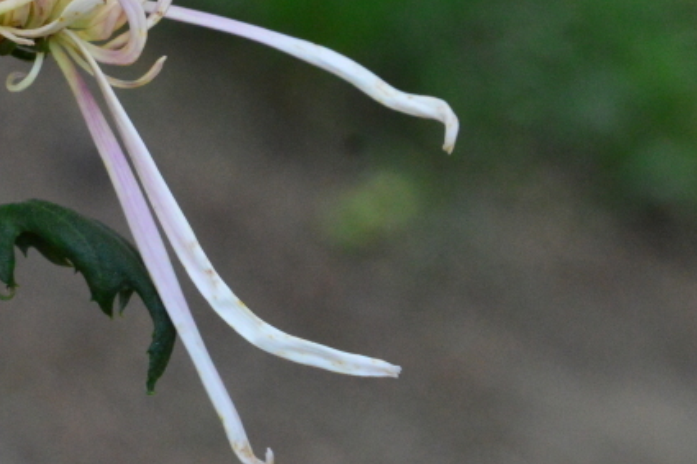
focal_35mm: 506
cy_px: 39
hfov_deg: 4.1
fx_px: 9792
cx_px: -97
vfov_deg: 2.7
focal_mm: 140
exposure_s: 1/250
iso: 2800
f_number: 10
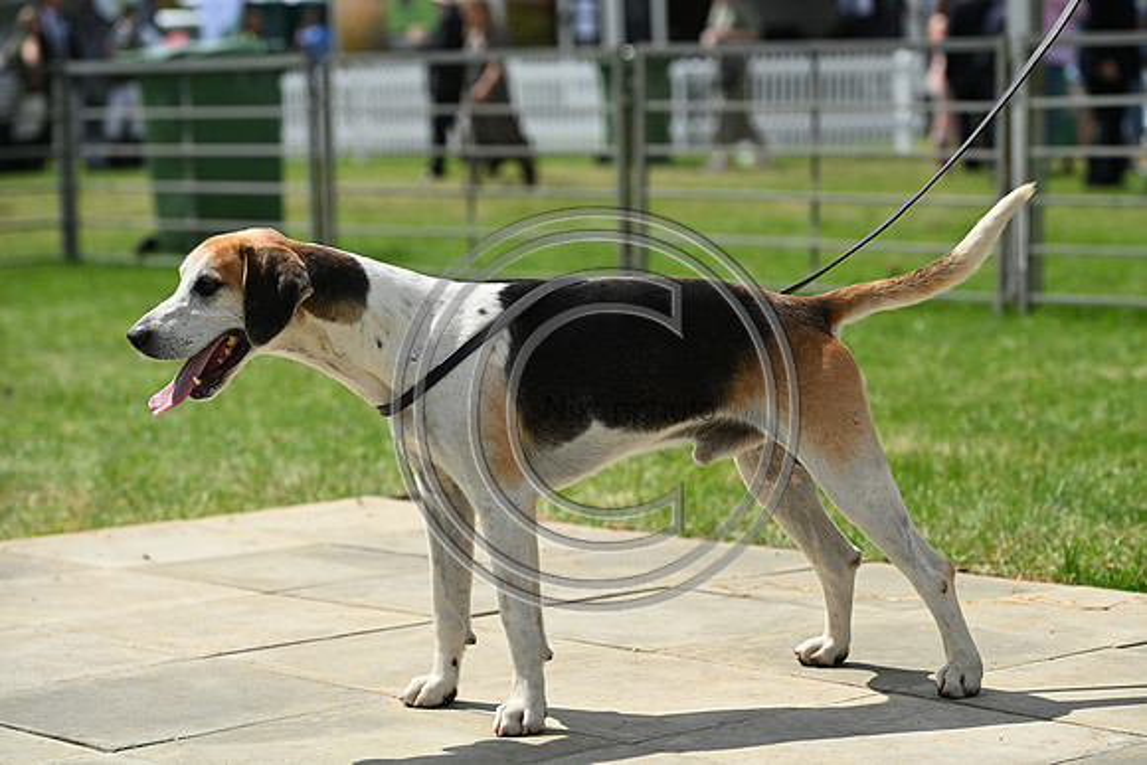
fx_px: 3505
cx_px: 574
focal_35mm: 110
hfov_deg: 18.6
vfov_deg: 12.5
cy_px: 382
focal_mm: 110
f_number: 4.5
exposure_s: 1/1250
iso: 125
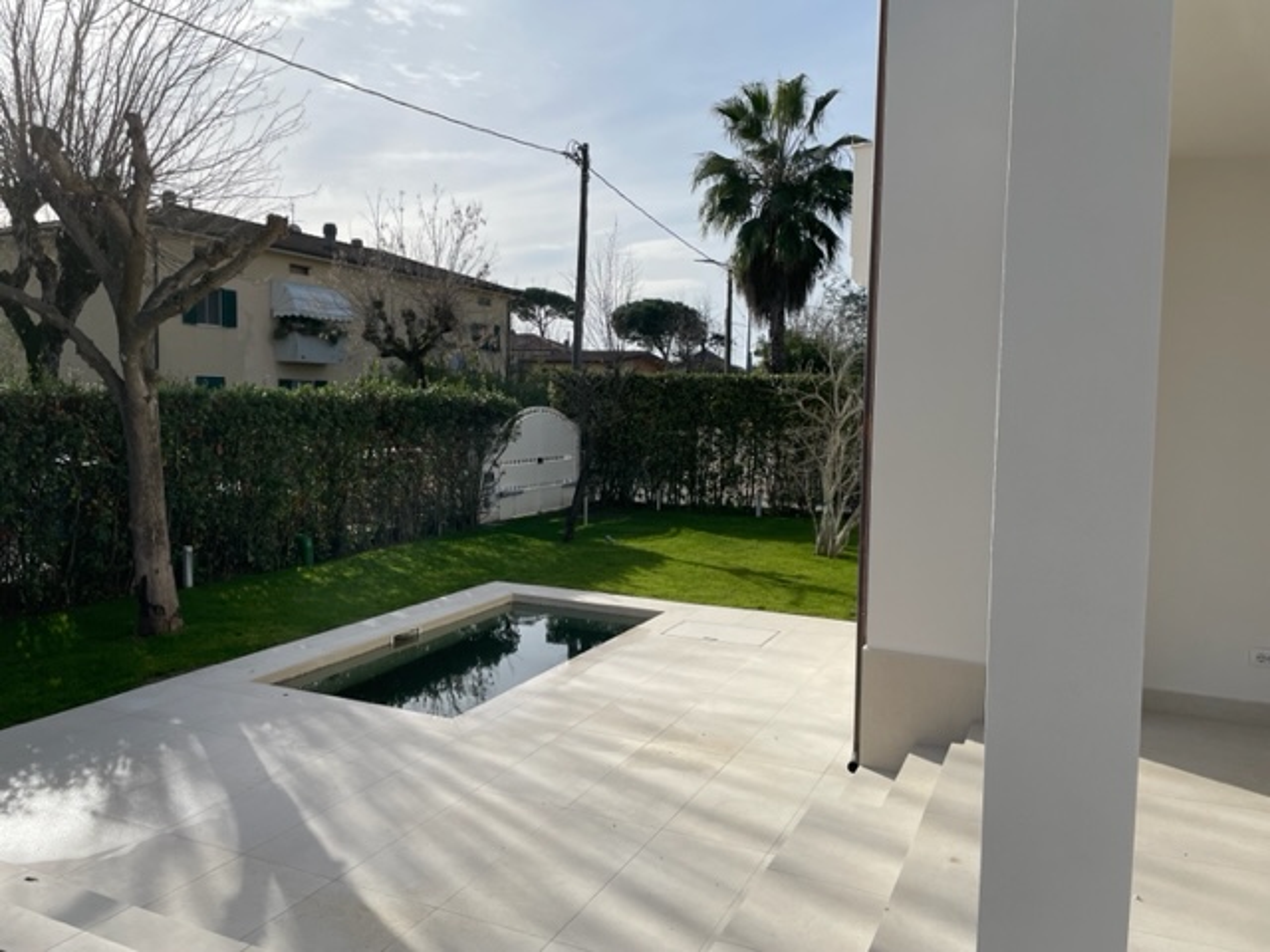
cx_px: 635
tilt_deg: -2.2
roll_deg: -2.2
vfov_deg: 53.1
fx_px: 954
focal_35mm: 26
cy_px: 476
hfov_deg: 67.3
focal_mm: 4.2
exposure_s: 1/4831
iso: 32
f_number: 1.6
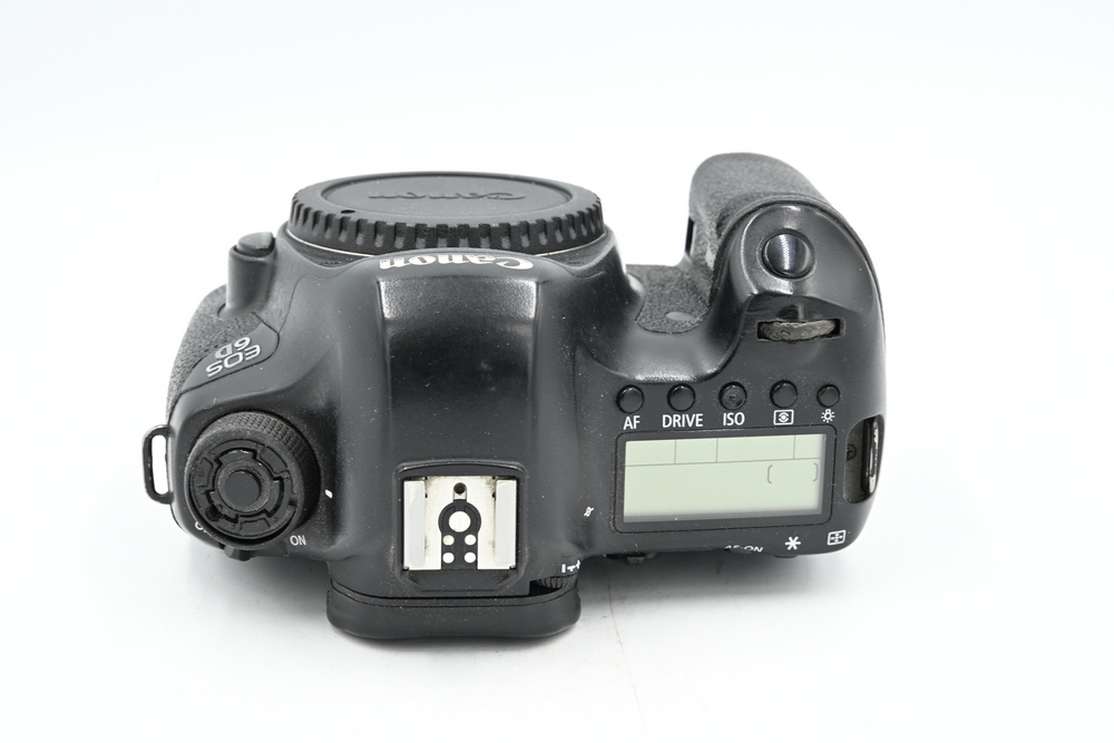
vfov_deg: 18.2
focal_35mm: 75
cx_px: 557
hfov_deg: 27.0
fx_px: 2321
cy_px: 372
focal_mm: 75
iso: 200
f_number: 14
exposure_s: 1/15
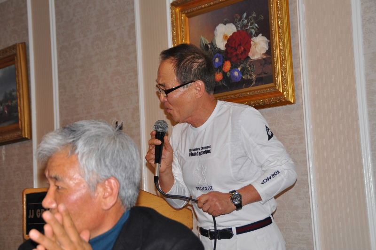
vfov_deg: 21.5
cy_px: 125
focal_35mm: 63
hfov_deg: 31.9
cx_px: 188
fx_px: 657
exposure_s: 1/60
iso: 200
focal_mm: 42
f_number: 4.5
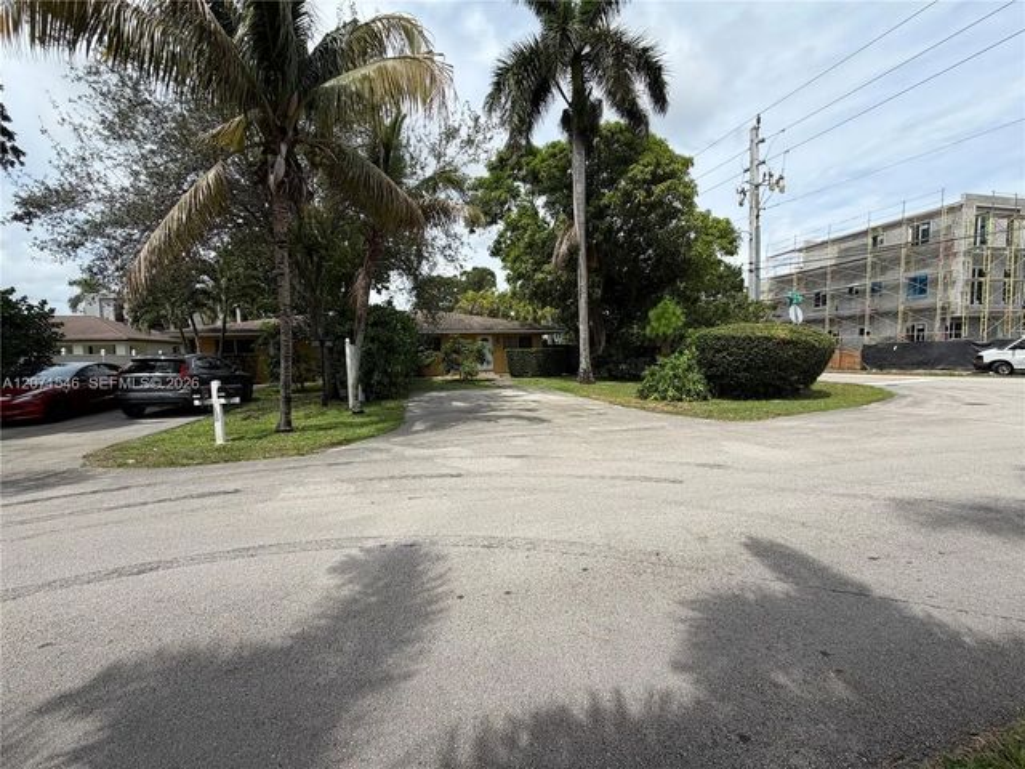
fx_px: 415
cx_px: 512
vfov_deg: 85.7
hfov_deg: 102.1
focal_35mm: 14
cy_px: 384
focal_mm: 2.22
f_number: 2.2
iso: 20
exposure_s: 1/830
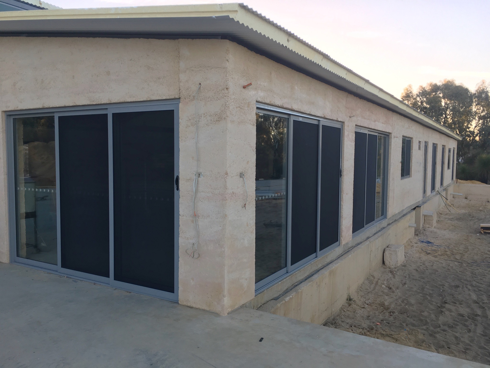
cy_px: 184
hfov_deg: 61.7
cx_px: 245
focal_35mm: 29
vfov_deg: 48.2
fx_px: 411
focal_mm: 4.15
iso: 25
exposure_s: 1/125
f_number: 2.2
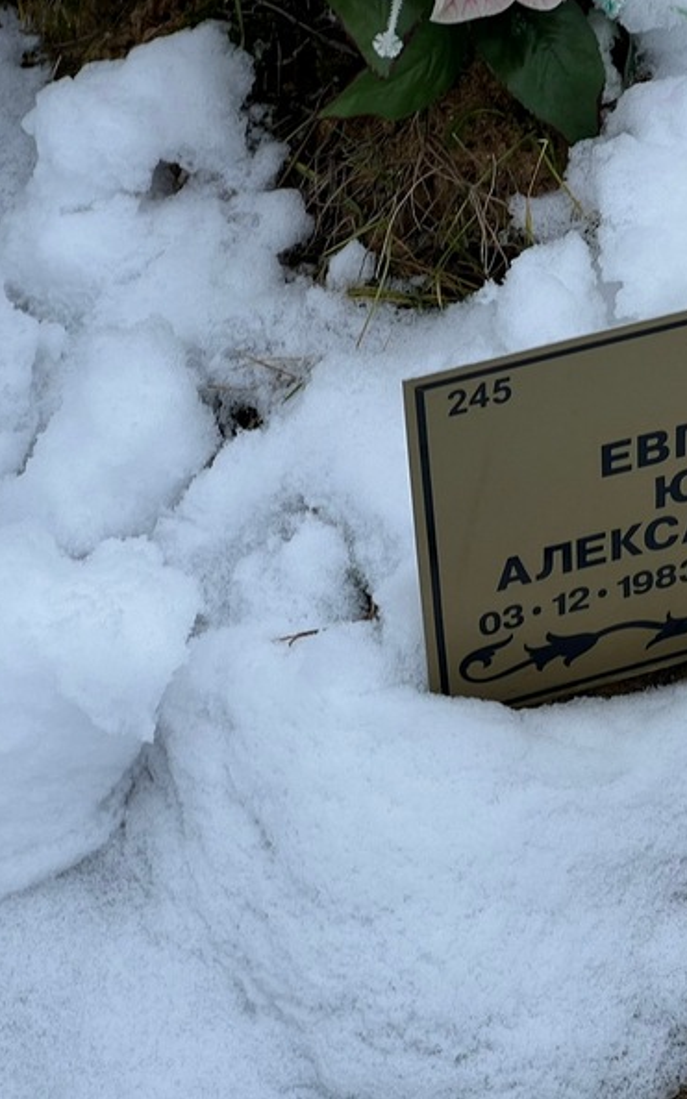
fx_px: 3297
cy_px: 548
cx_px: 700
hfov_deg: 11.8
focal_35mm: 110
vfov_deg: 18.9
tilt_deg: -51.8
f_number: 2.8
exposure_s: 1/121
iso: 25
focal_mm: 9
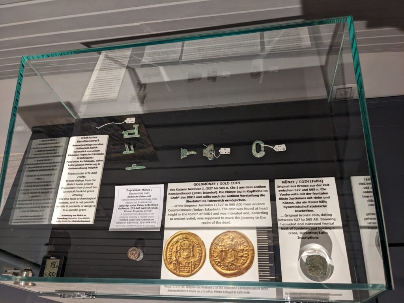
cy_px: 152
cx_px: 202
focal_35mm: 27
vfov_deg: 51.4
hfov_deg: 65.3
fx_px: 315
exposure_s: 1/25
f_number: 1.73
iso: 140
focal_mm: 4.38
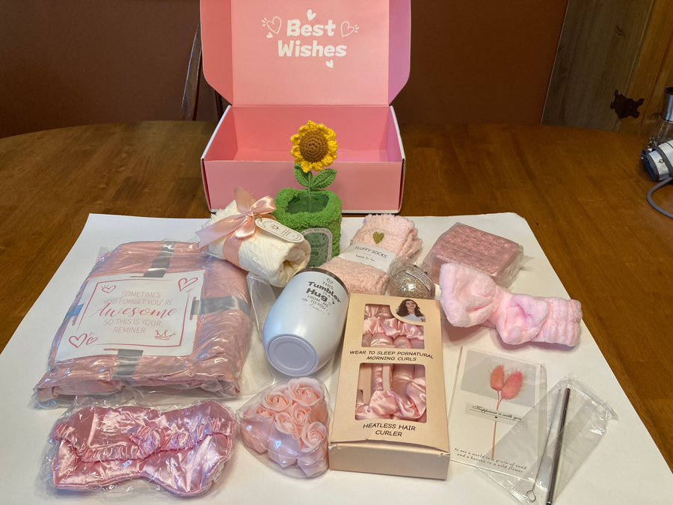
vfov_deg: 49.7
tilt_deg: -34.5
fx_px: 544
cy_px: 252
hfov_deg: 63.4
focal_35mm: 28
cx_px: 336
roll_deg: -0.6
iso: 125
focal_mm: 3.99
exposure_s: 1/60
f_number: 1.8
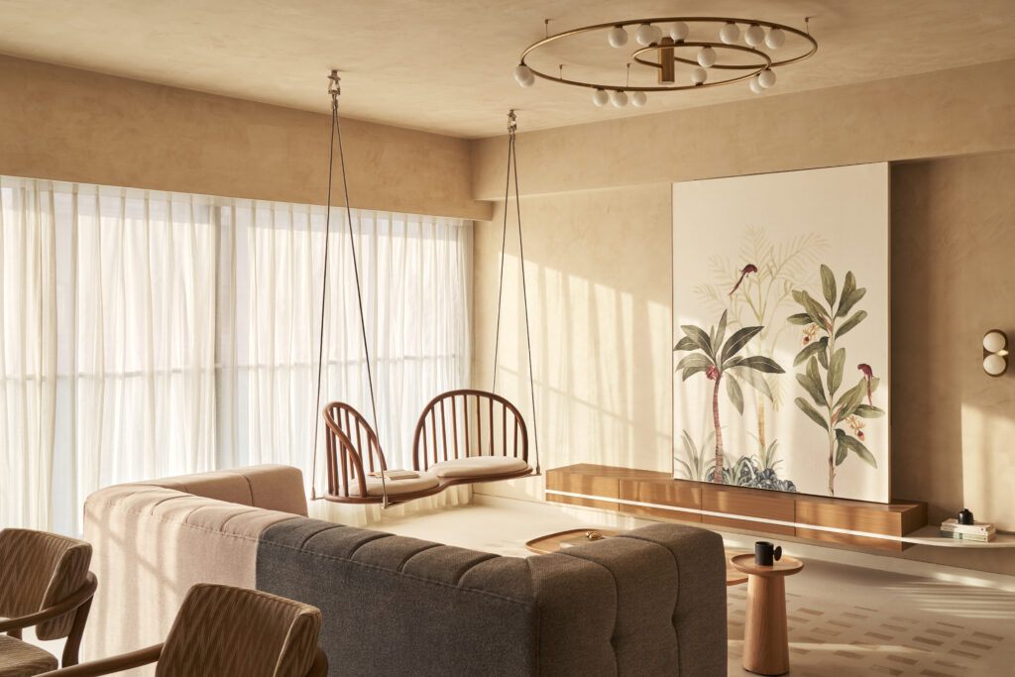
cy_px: 338
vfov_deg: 38.9
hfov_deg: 55.8
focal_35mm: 34
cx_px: 508
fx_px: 959
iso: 100
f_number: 8
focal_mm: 34
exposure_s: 1/8
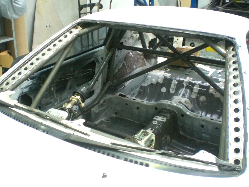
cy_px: 94
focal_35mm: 38
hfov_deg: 49.0
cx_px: 124
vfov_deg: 37.7
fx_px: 273
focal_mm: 6.3
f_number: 3.1
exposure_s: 1/80
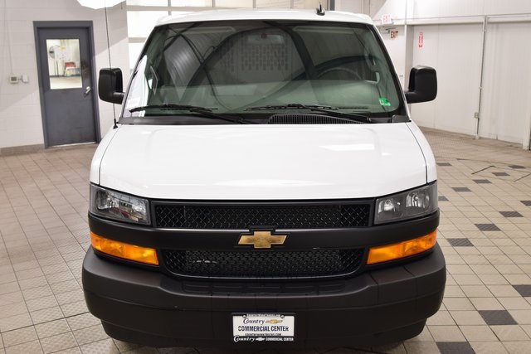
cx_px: 266
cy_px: 177
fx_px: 531
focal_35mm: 36
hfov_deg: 53.1
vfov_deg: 36.9
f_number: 7.1
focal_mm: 24
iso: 500
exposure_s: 1/30
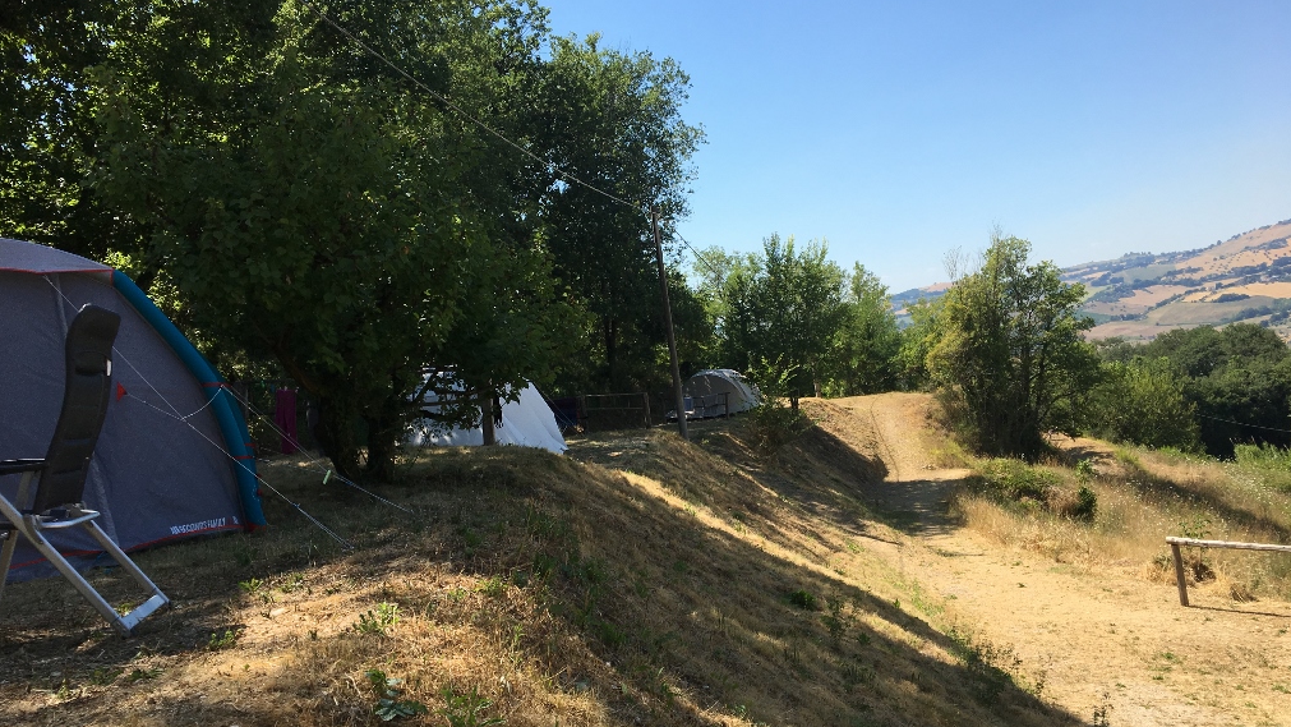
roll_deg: +6.6
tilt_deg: -2.4
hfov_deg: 61.0
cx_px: 646
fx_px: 1096
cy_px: 397
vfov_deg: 36.7
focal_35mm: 32
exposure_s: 1/1451
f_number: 2.2
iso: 25
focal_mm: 4.15
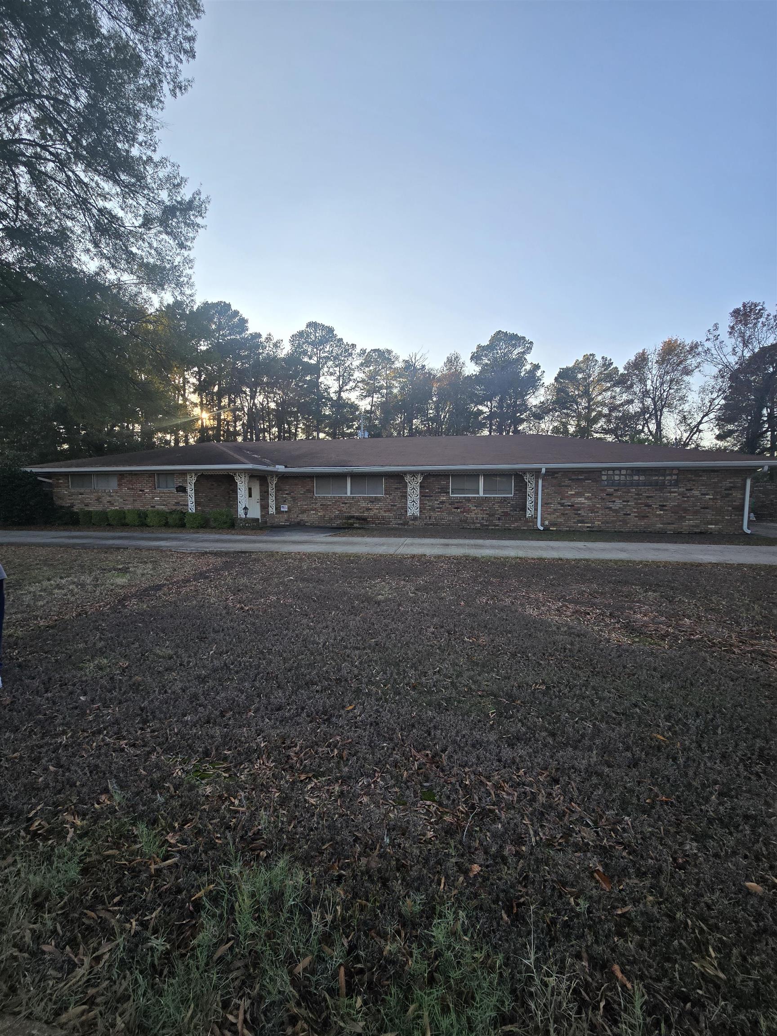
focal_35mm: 13
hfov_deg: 89.9
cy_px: 518
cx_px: 388
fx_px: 389
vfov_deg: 106.2
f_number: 2.2
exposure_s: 1/662
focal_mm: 2.2
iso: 50
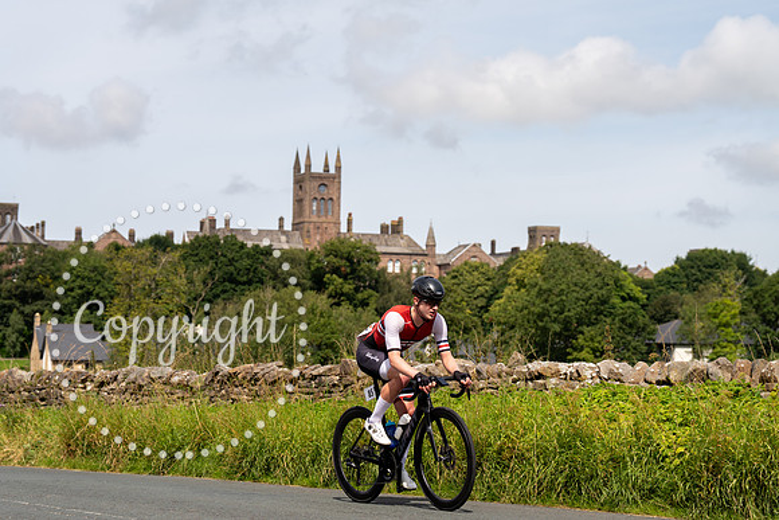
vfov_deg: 19.5
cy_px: 260
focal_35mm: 70
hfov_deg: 28.8
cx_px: 390
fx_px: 1515
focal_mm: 70
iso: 100
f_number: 4.5
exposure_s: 1/800
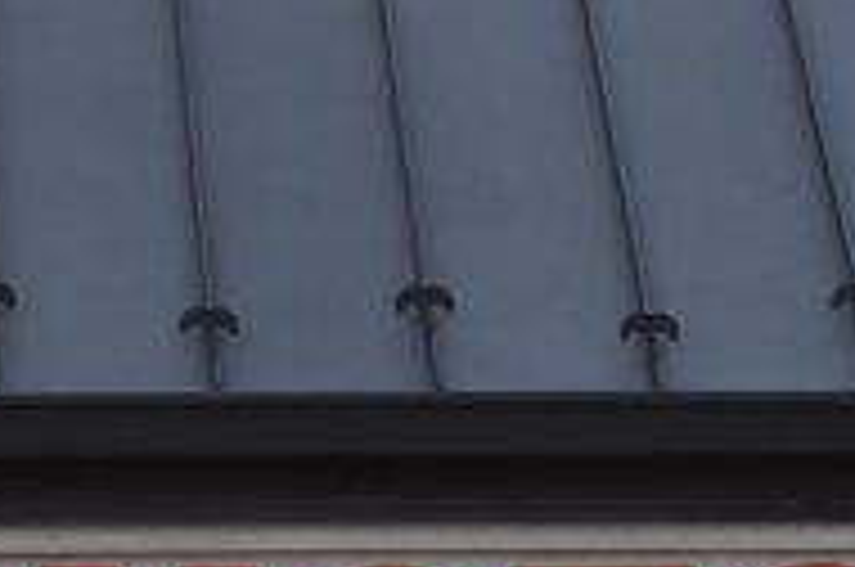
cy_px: 1521
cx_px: 76
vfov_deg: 5.6
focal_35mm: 235
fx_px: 5565
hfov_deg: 8.8
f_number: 10
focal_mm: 29
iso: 400
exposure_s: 1/250
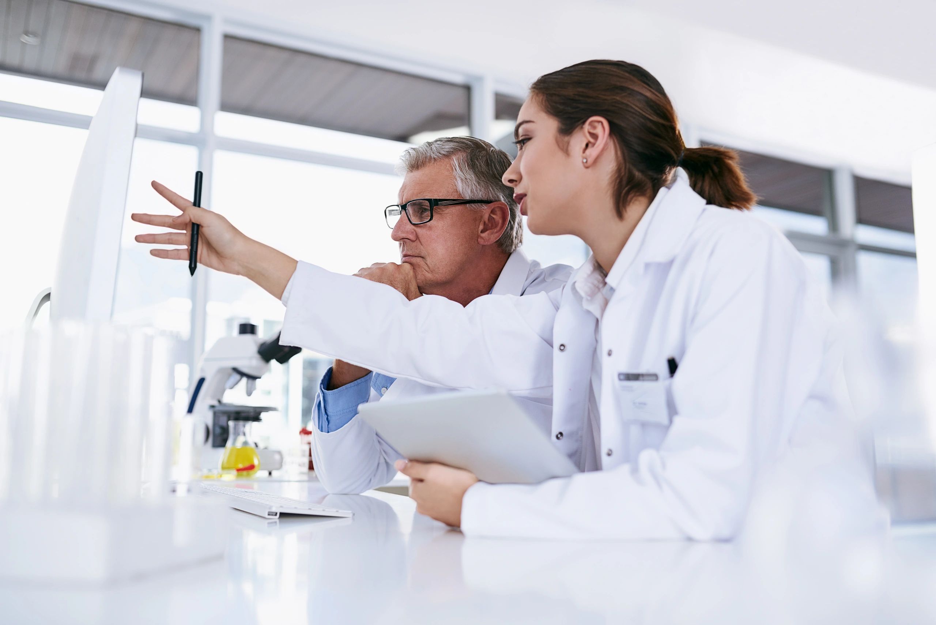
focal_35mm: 35
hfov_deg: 54.4
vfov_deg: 37.9
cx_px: 468
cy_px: 312
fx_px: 910
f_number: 2.2
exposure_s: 1/400
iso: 200
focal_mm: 35
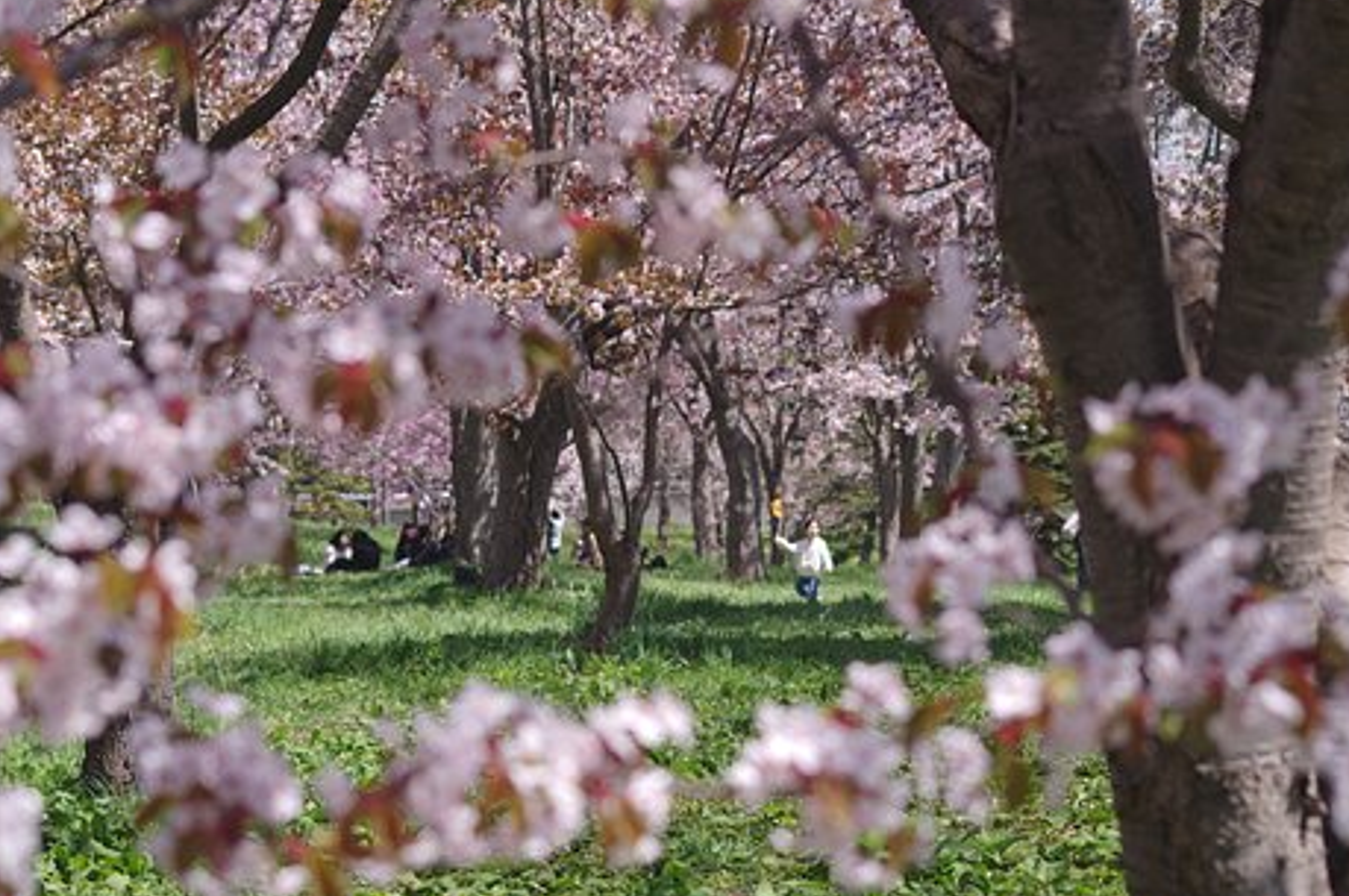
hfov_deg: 17.5
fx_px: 4380
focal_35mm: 117
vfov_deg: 11.7
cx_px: 605
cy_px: 405
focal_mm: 70
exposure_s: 1/100
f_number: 5
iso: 100
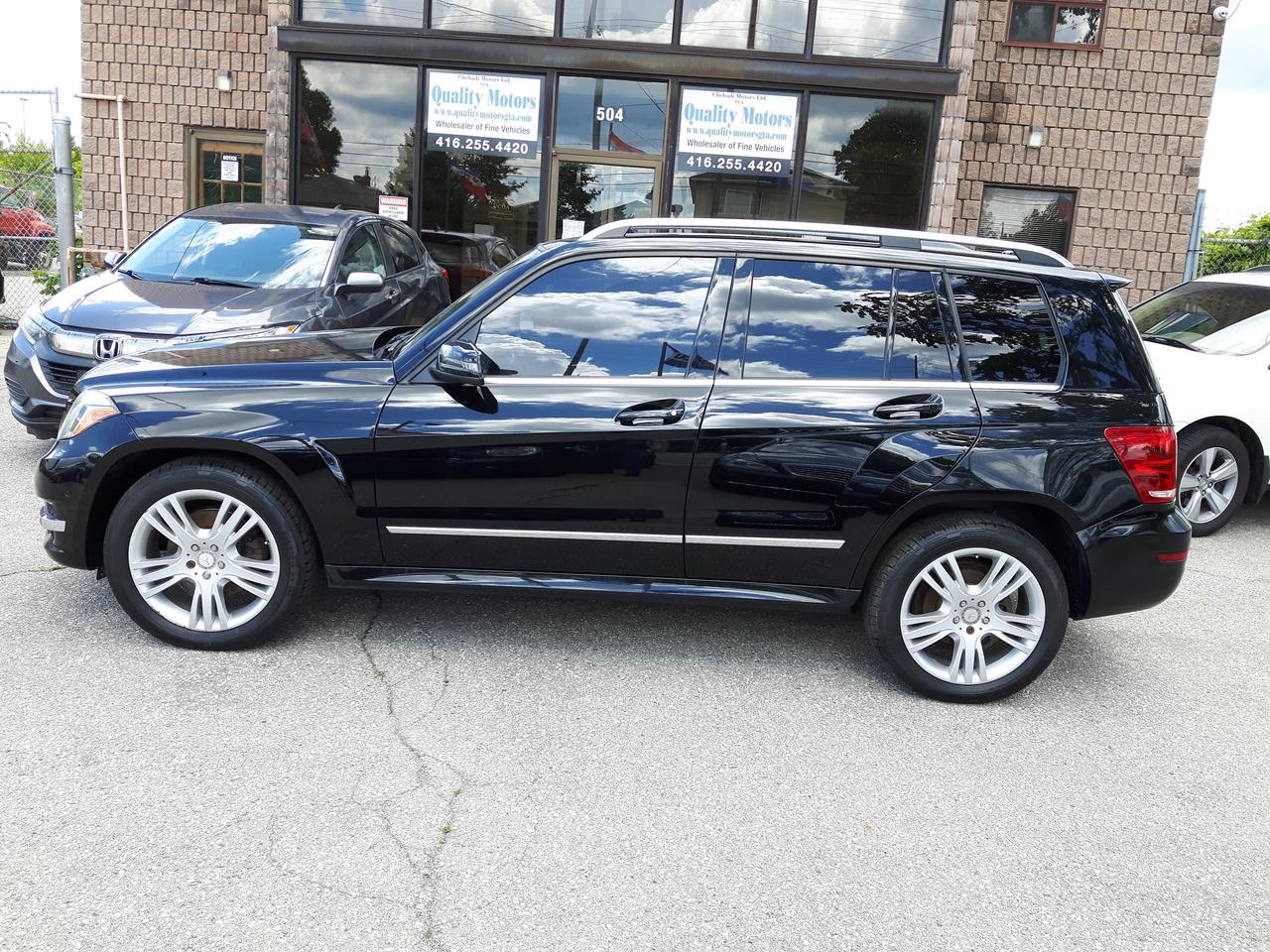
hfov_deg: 58.4
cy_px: 476
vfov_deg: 45.4
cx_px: 635
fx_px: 1137
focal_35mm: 31
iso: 40
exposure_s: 1/223
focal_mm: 3.7
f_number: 1.9
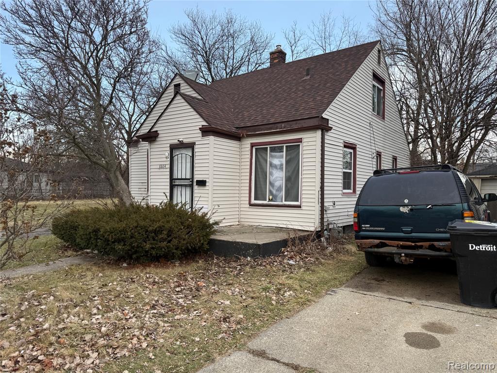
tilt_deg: +0.6
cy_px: 186
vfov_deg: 56.8
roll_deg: -0.1
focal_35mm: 24
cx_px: 248
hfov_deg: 71.6
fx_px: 345
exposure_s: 1/341
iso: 80
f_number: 1.78
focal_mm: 6.76
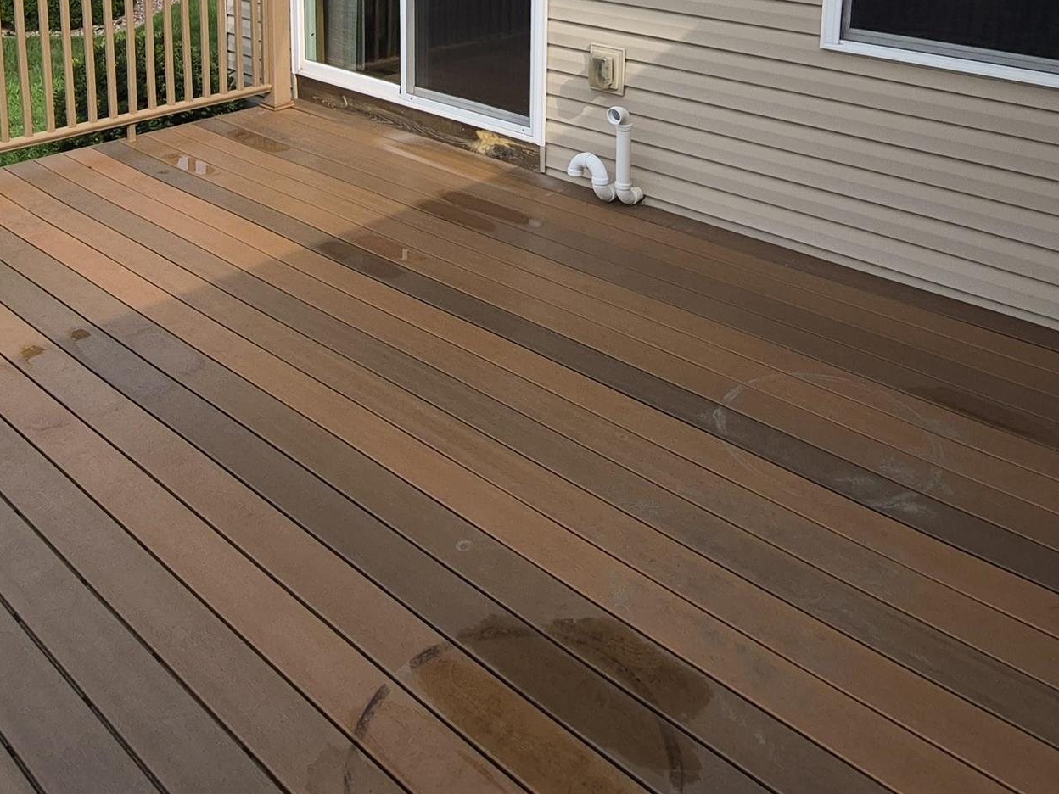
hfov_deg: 56.8
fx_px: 979
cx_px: 561
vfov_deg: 38.1
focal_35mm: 32
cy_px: -39
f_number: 2.2
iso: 40
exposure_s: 1/1472
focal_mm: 1.74
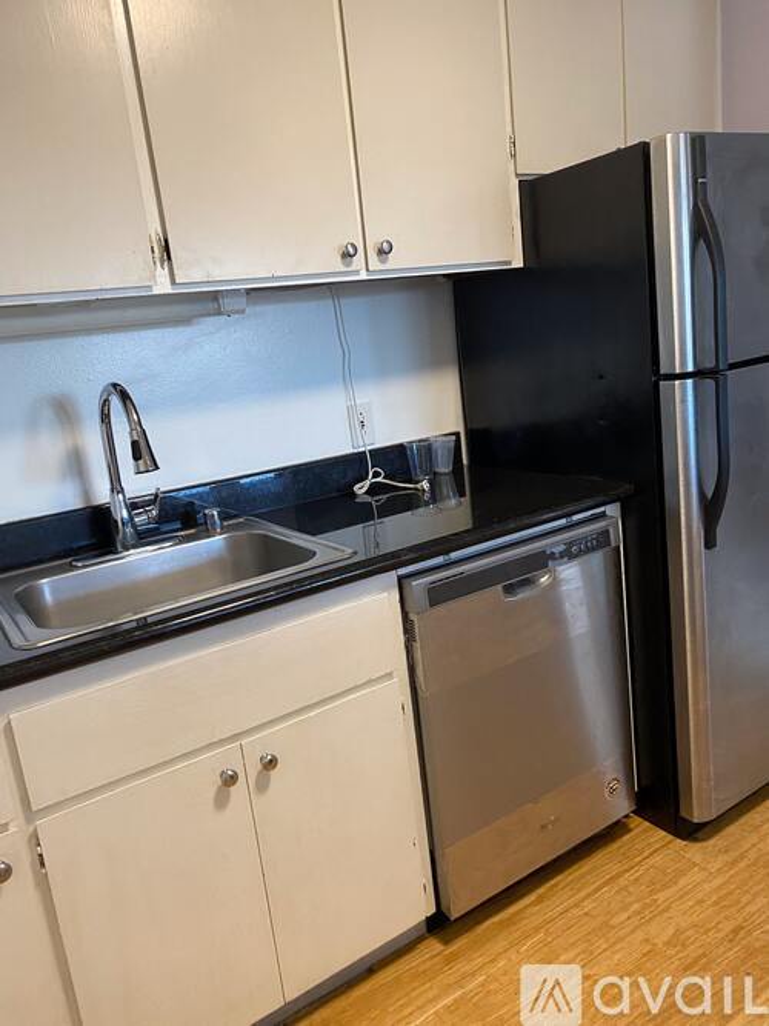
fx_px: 770
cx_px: 384
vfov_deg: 67.3
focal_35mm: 26
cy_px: 513
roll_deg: +7.4
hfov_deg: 53.0
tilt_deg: -12.8
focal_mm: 4.25
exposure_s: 1/60
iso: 160
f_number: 1.8
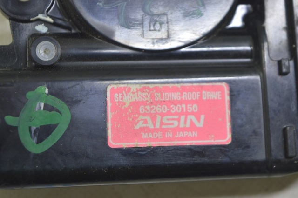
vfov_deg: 16.5
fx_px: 682
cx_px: 149
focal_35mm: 82
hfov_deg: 24.6
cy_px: 99
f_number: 5.6
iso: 400
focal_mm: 55
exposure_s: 1/20
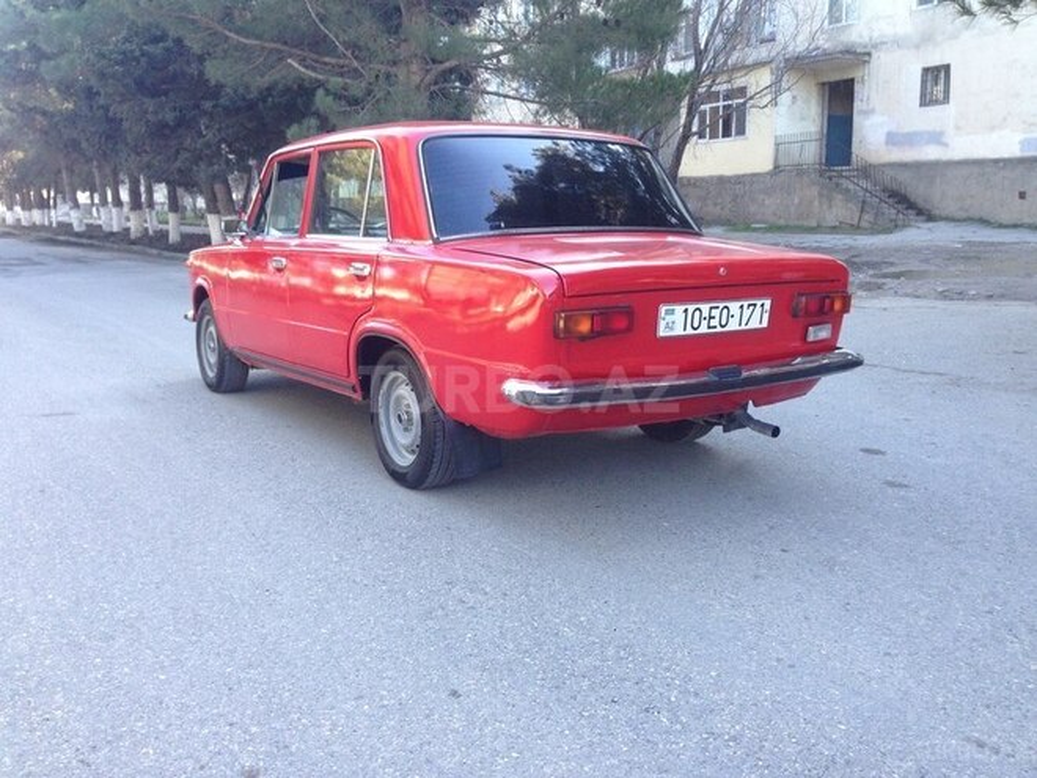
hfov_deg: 55.4
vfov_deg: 42.9
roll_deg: +0.8
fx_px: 989
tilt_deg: -9.4
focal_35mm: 33
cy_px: 389
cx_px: 518
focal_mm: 4.12
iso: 80
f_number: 2.4
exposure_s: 1/120
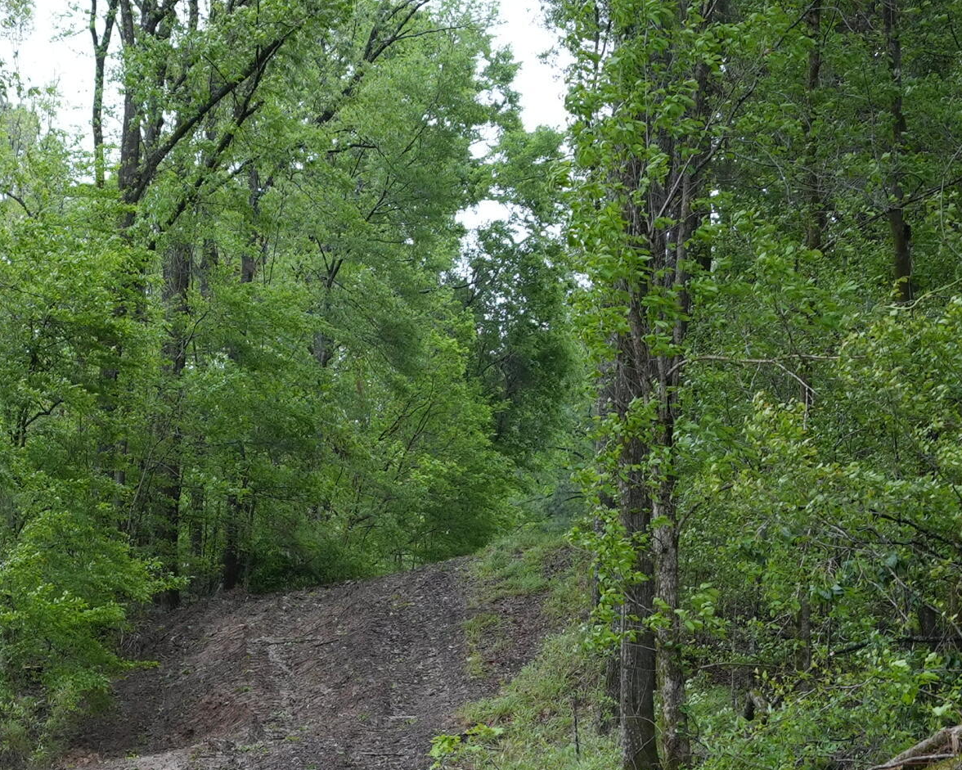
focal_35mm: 103
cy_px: 513
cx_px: 139
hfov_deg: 18.4
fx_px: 2933
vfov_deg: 14.9
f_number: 4
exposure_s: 1/160
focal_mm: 43
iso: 640
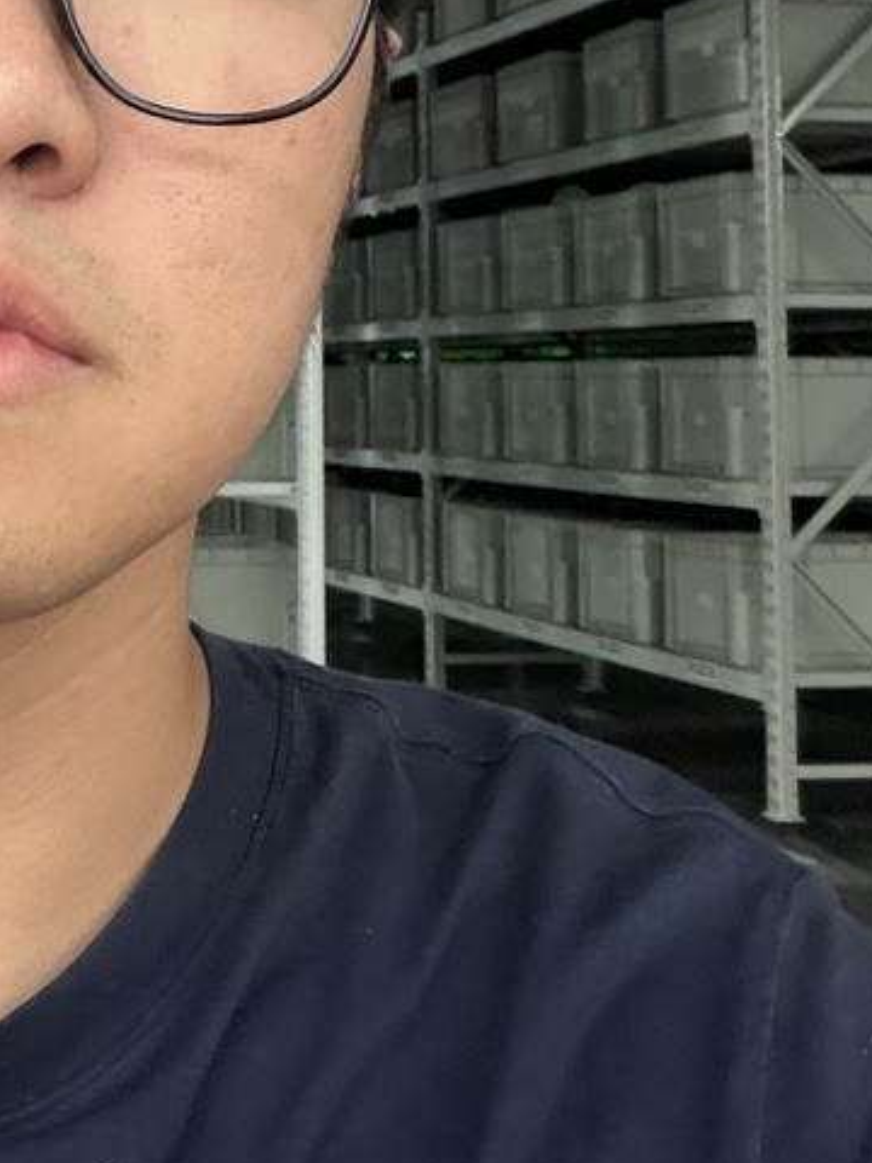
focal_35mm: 64
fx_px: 2150
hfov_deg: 21.9
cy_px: 208
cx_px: -44
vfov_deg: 29.5
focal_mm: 2.71
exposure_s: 1/30
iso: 320
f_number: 1.9
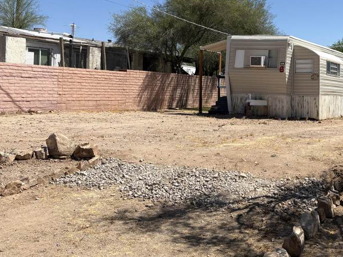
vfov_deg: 28.9
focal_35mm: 50
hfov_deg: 35.7
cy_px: 84
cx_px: 316
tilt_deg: +0.6
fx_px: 495
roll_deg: -0.3
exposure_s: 1/4065
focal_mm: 5.96
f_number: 1.6
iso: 50
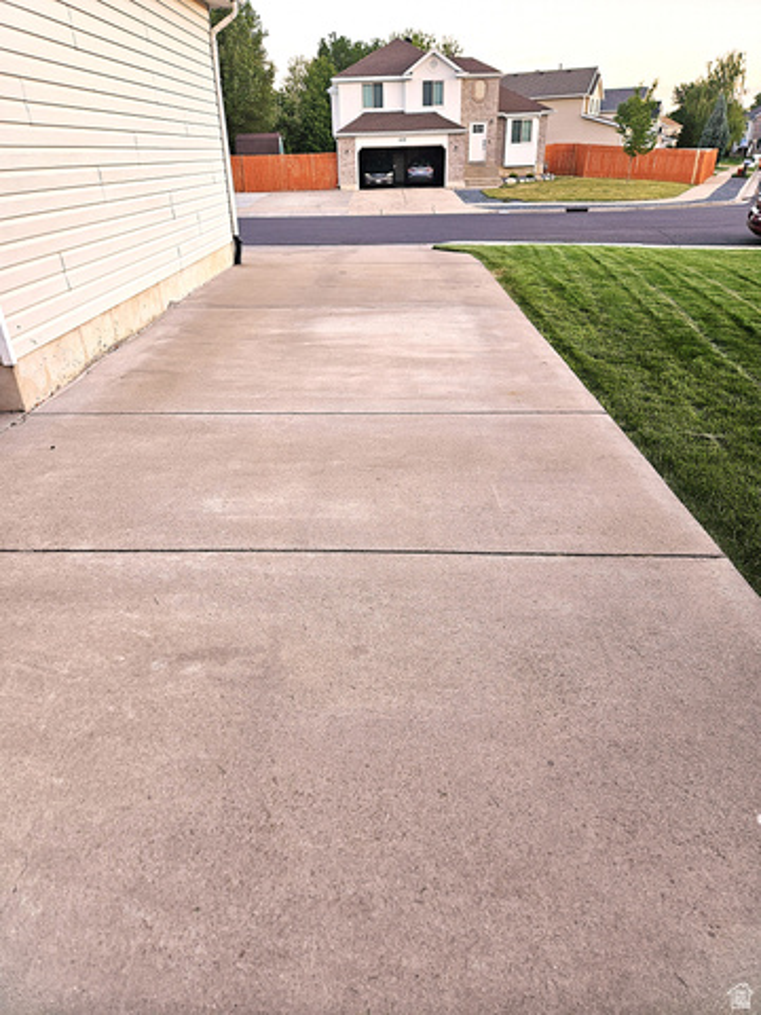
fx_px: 674
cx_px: 380
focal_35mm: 23
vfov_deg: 73.9
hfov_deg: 58.9
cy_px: 508
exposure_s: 1/120
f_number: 1.8
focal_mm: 5.4
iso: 64
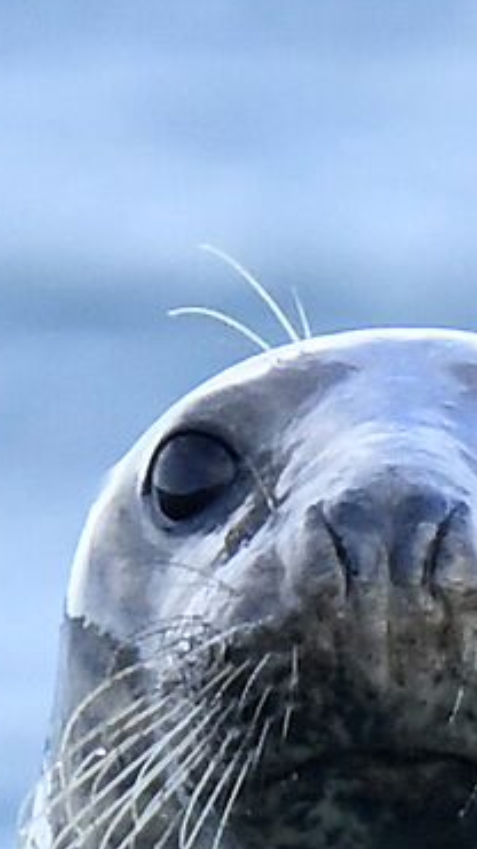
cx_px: 372
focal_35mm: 4082
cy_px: 743
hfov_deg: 0.3
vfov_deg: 0.5
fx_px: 91828
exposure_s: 1/500
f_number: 8
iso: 640
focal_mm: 600
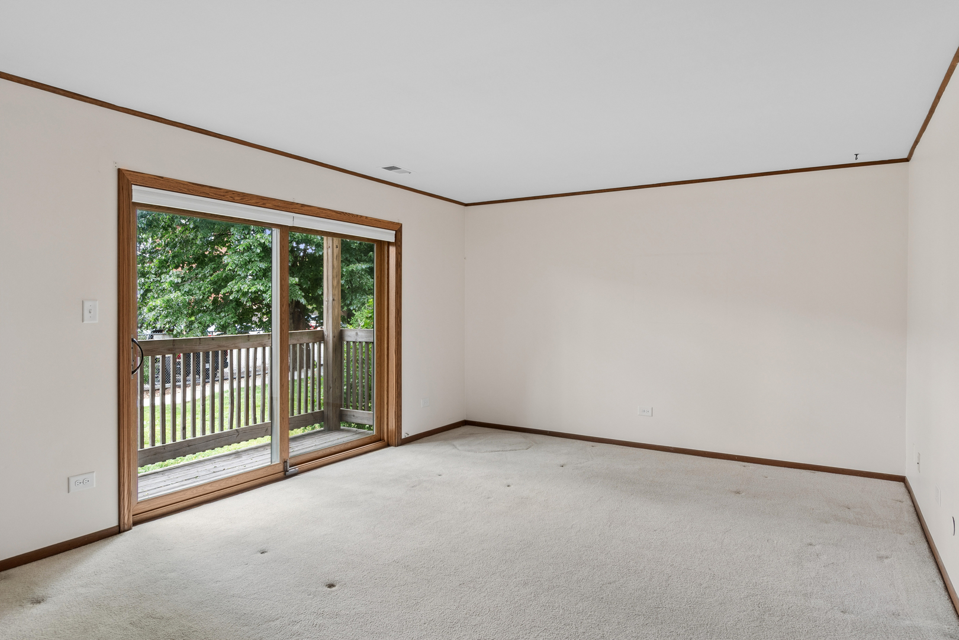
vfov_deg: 59.5
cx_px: 480
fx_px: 559
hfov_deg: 81.2
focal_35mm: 21
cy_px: 320
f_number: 8
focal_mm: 14
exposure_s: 1/8
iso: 250
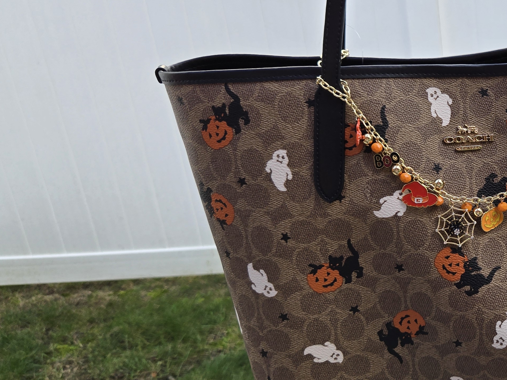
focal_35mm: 48
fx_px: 703
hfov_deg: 35.6
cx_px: 514
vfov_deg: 30.3
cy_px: 188
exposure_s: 1/180
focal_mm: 5.4
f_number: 1.8
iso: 32
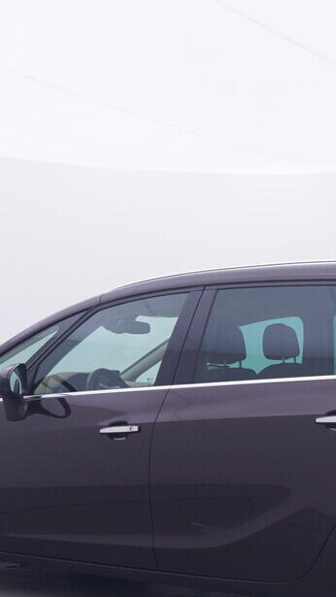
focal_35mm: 55
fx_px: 875
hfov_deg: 21.6
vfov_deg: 37.2
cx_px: 233
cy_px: 411
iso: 200
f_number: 5
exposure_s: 1/80
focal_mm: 15
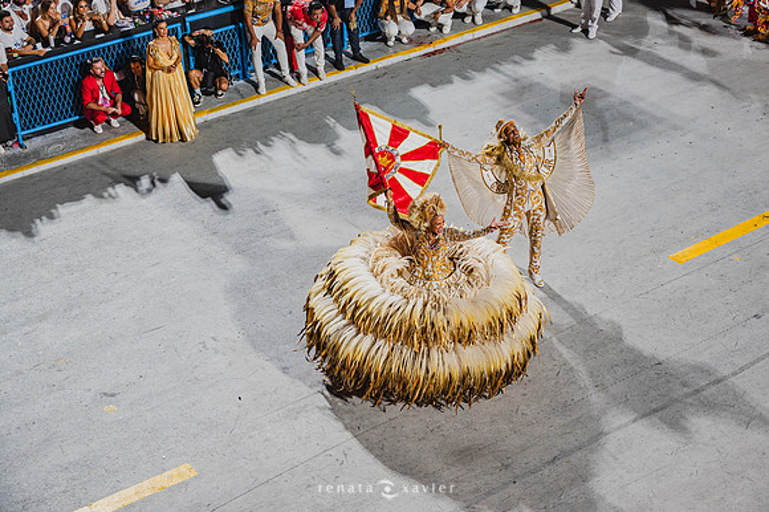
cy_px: 244
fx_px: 1298
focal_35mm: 61
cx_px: 403
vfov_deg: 22.3
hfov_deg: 33.0
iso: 1250
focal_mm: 58
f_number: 4
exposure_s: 1/400
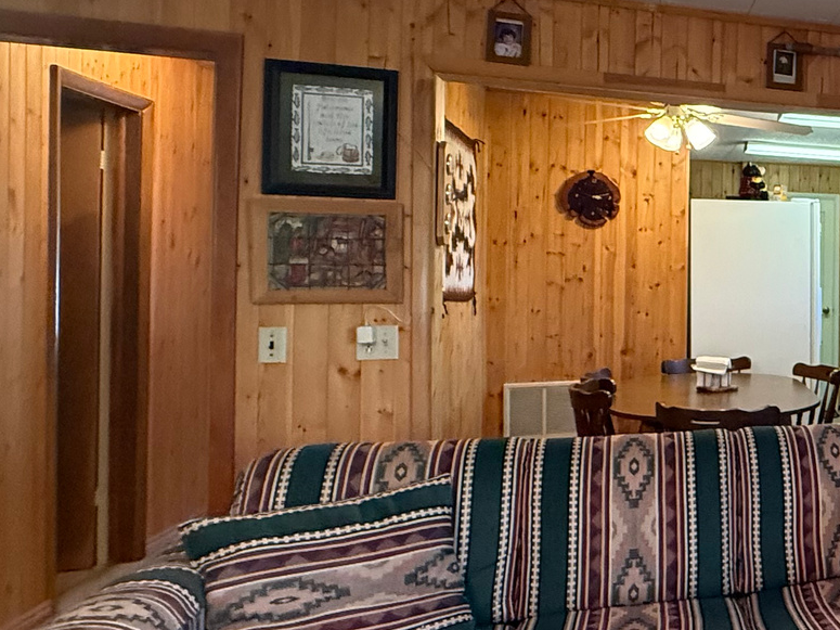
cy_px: 274
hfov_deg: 37.1
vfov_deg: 38.6
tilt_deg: +0.1
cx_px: 1028
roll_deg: -0.9
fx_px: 898
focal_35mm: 37
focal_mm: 2.22
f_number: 2.2
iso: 640
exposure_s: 1/120
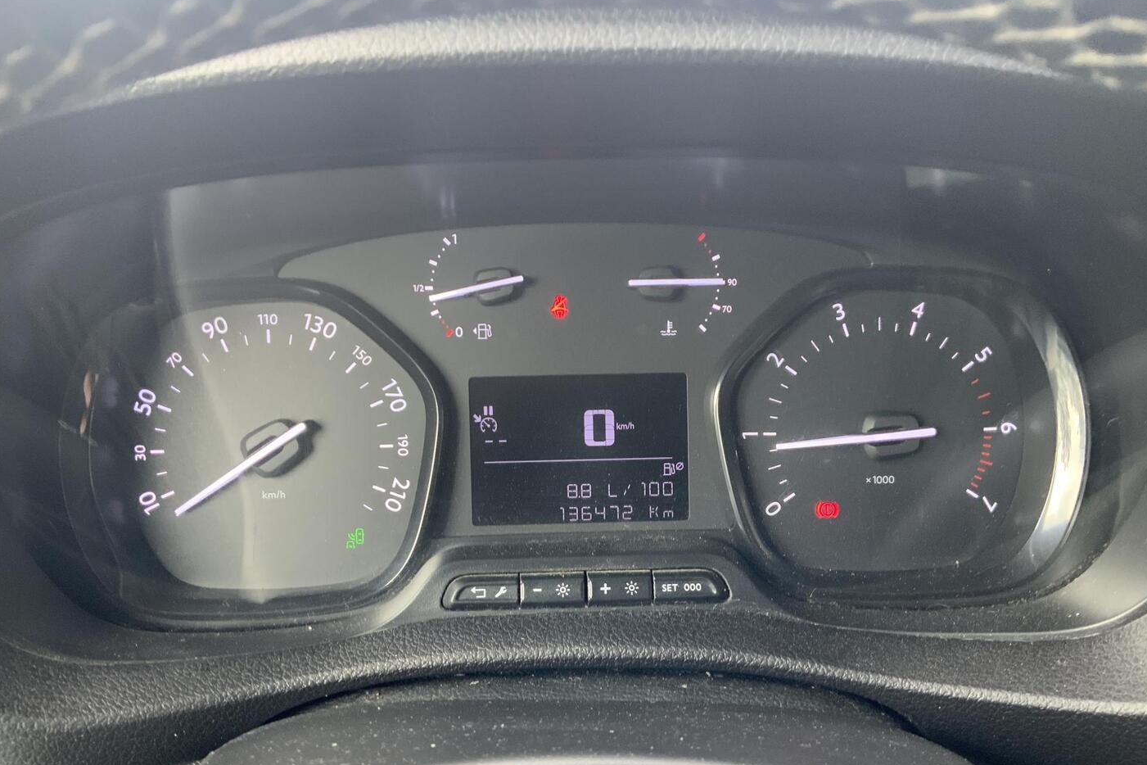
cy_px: 430
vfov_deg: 42.2
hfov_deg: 60.3
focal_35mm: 31
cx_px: 574
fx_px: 988
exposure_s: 1/60
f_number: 1.8
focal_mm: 3
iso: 100
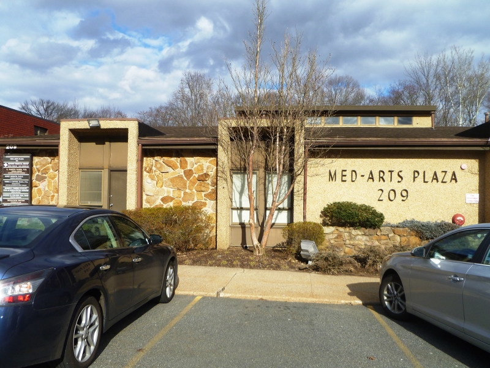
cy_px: 184
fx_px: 396
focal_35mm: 28
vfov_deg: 49.7
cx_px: 245
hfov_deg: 63.4
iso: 100
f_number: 3.3
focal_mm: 5
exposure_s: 1/800
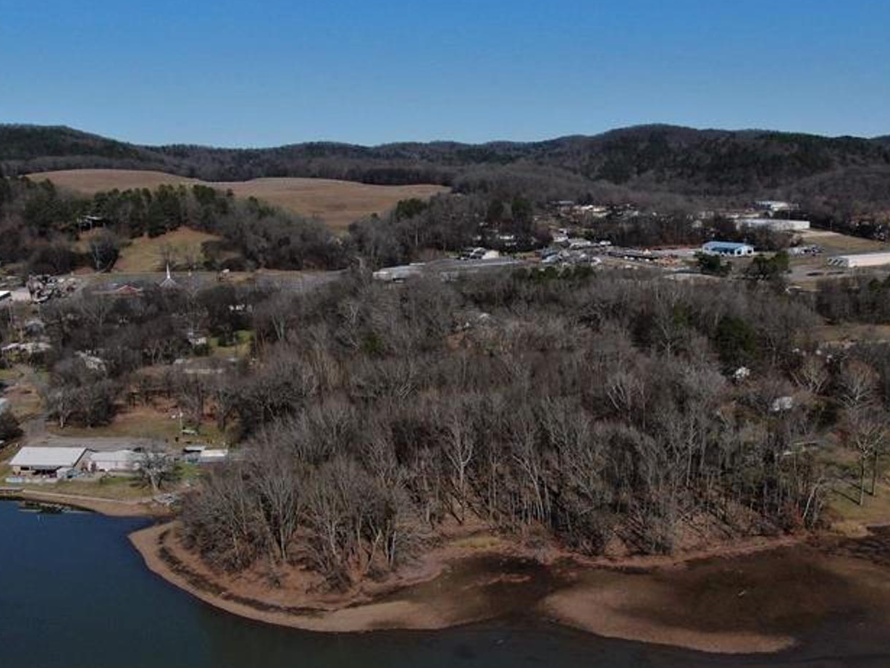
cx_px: 558
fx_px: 1029
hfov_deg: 46.4
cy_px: 432
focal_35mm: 40
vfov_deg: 35.7
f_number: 2.8
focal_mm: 4.39
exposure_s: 1/3200
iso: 100
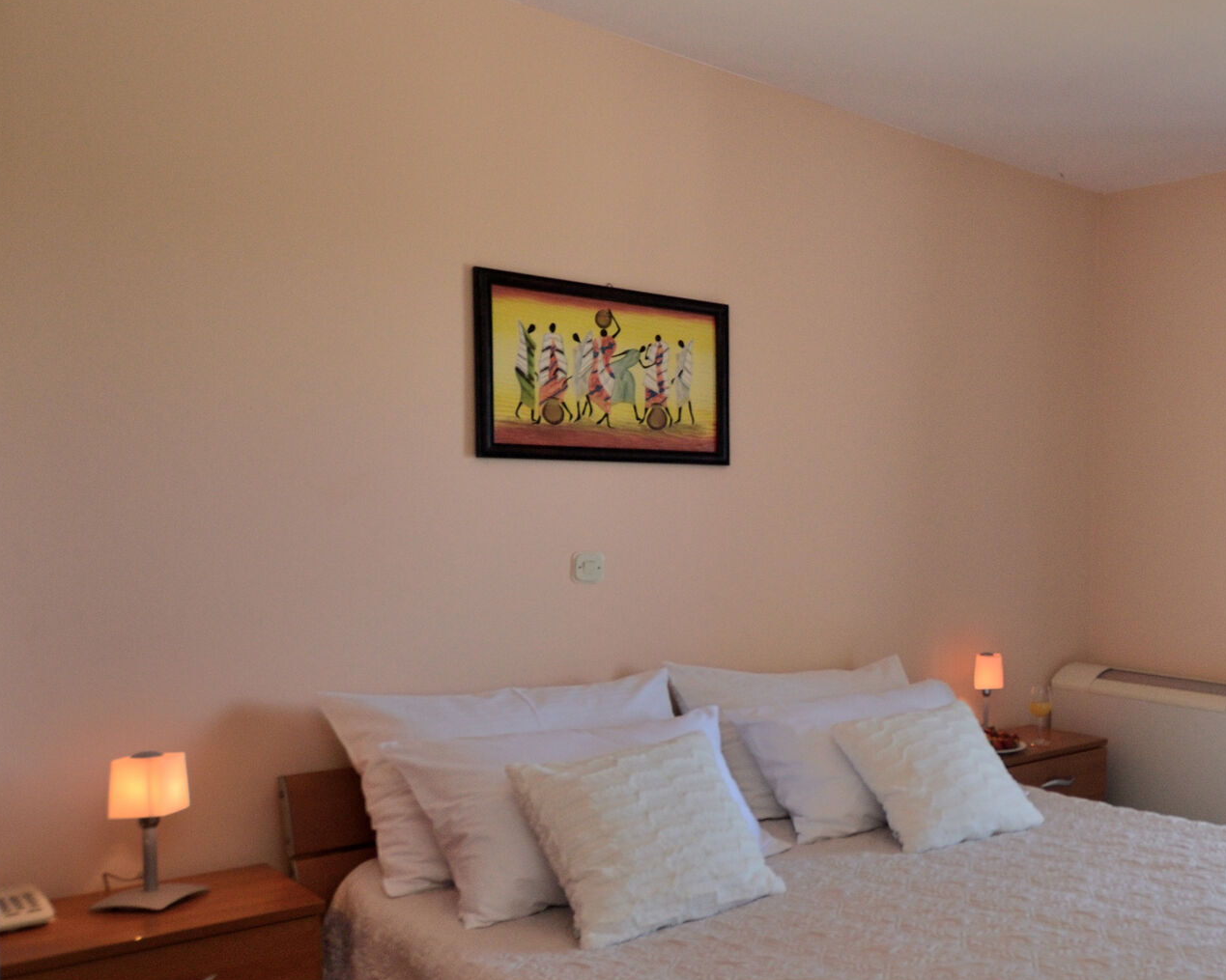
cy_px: 566
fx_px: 1125
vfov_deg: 46.9
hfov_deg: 47.9
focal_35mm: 31
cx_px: 1209
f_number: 5
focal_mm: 10
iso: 200
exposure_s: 1/100
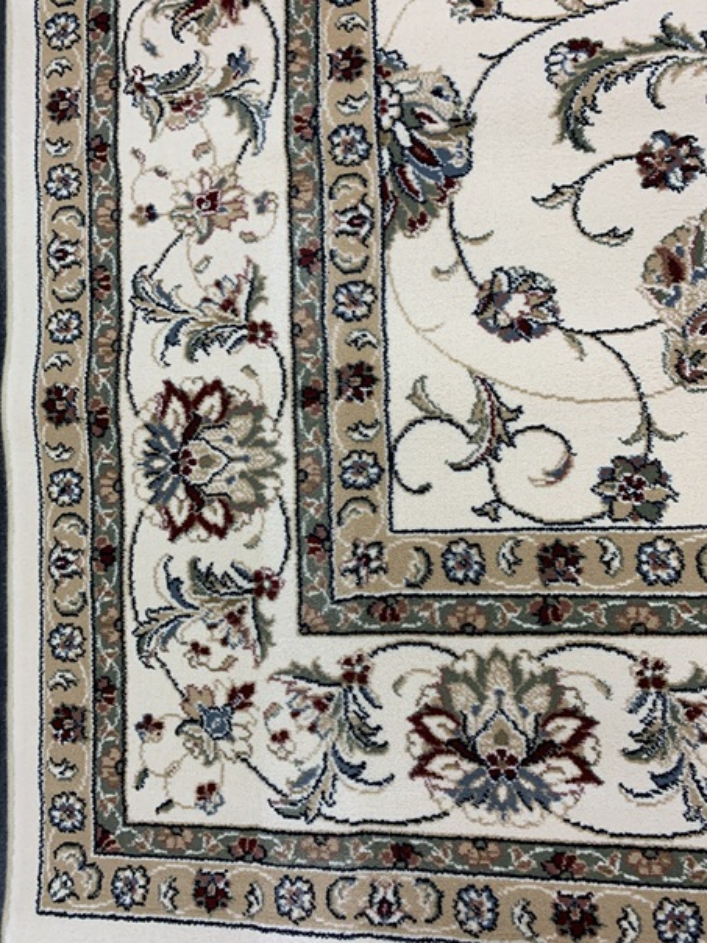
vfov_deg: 67.3
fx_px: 708
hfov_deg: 53.1
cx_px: 354
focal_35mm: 26
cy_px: 472
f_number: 1.8
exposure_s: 1/118
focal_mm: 4.25
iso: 100
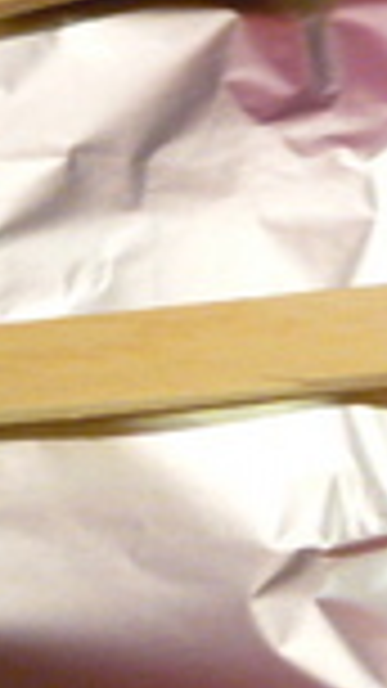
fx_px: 1807
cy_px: 47
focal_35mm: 99
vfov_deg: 21.0
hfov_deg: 11.5
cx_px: 652
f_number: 2.8
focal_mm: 5.5
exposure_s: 1/10
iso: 400
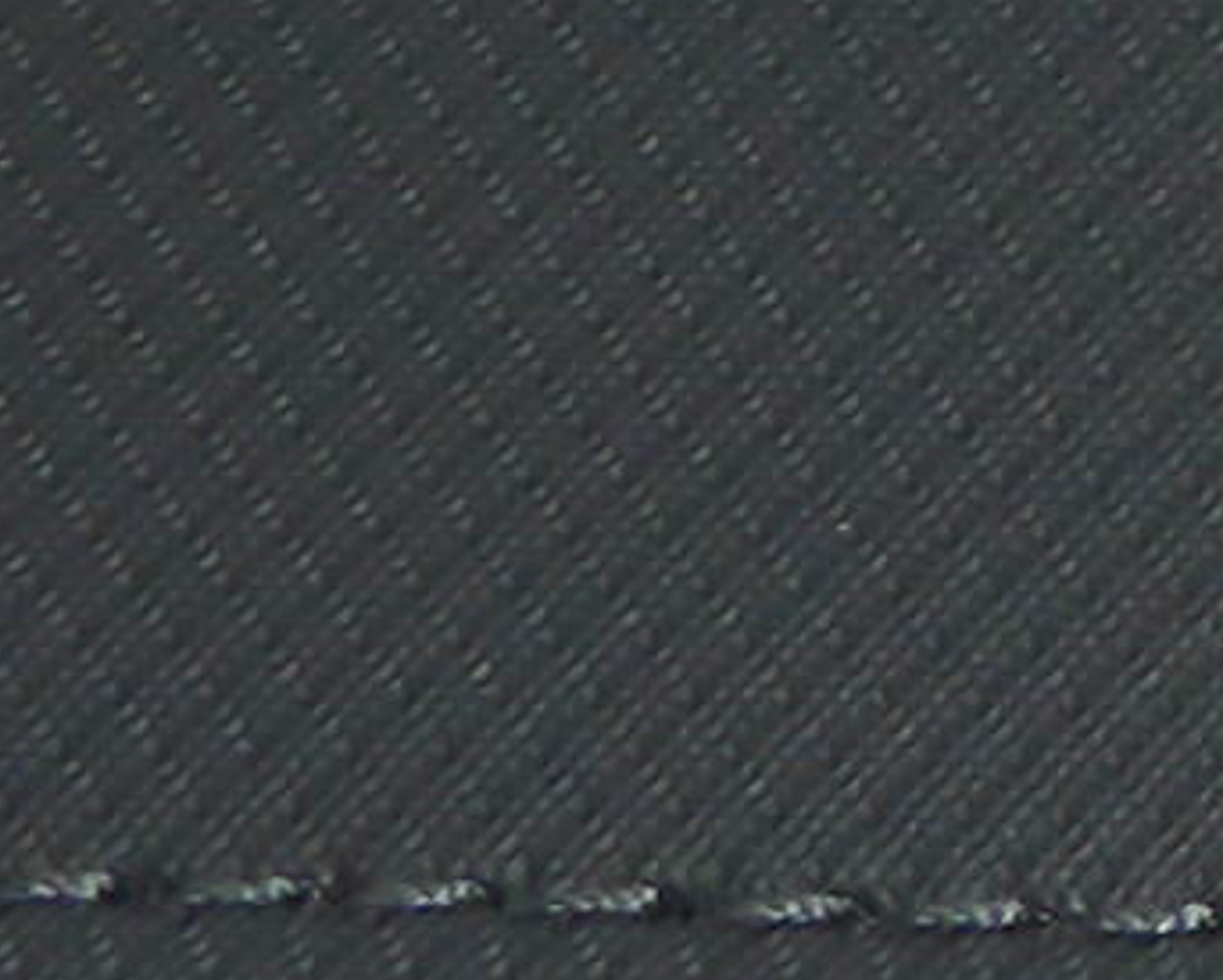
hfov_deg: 7.1
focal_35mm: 244
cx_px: 3519
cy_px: -655
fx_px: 8837
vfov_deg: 6.2
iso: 125
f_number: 3.6
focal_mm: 5.9
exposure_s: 1/33
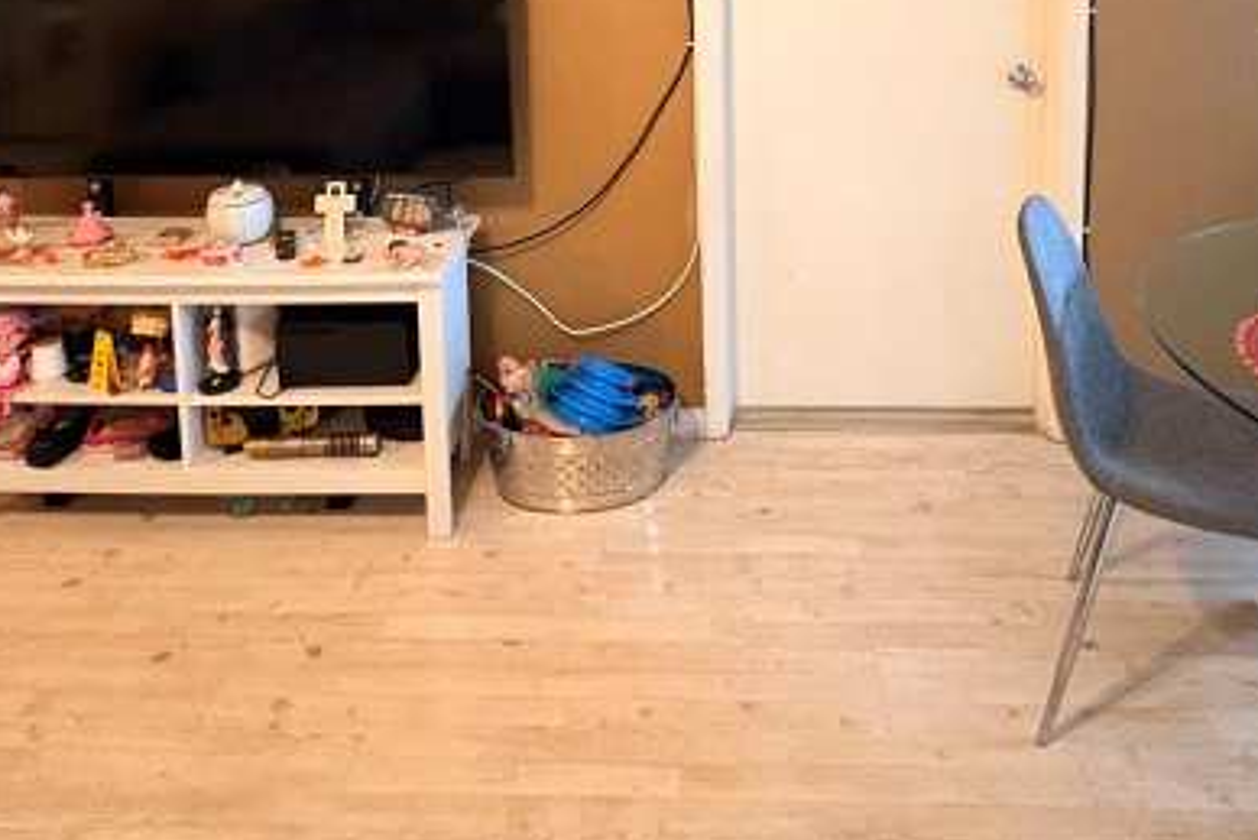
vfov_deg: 37.9
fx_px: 1049
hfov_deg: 61.8
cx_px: 684
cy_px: -36
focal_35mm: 30
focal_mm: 2.22
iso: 640
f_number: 2.2
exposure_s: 1/40
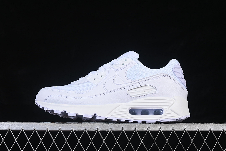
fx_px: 471
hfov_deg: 27.0
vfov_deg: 18.2
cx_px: 113
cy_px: 76
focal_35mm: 75
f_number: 8
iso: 160
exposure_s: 1/100
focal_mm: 50
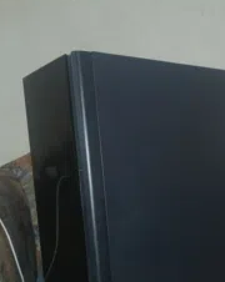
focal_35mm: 45
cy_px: 196
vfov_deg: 40.5
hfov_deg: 32.7
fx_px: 376
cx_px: 168
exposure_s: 1/33.3
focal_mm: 3.98
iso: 250
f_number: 1.8
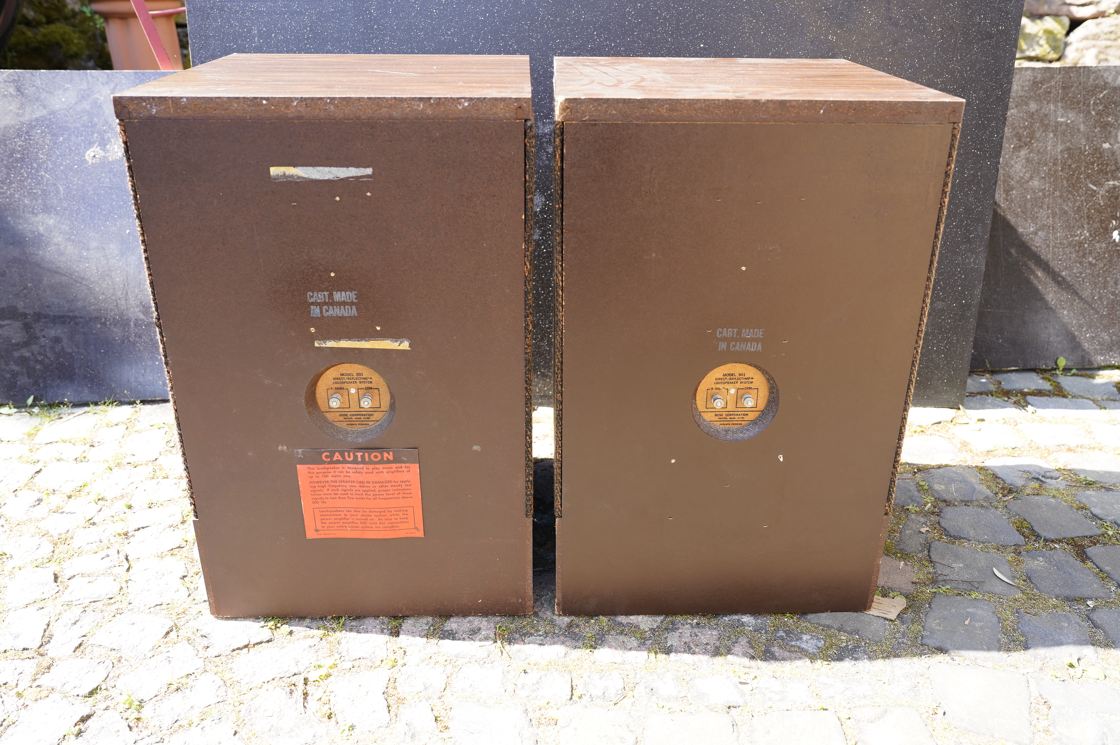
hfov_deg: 63.7
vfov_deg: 44.9
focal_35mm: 29
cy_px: 372
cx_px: 560
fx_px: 901
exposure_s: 1/160
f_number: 5
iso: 320
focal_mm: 29
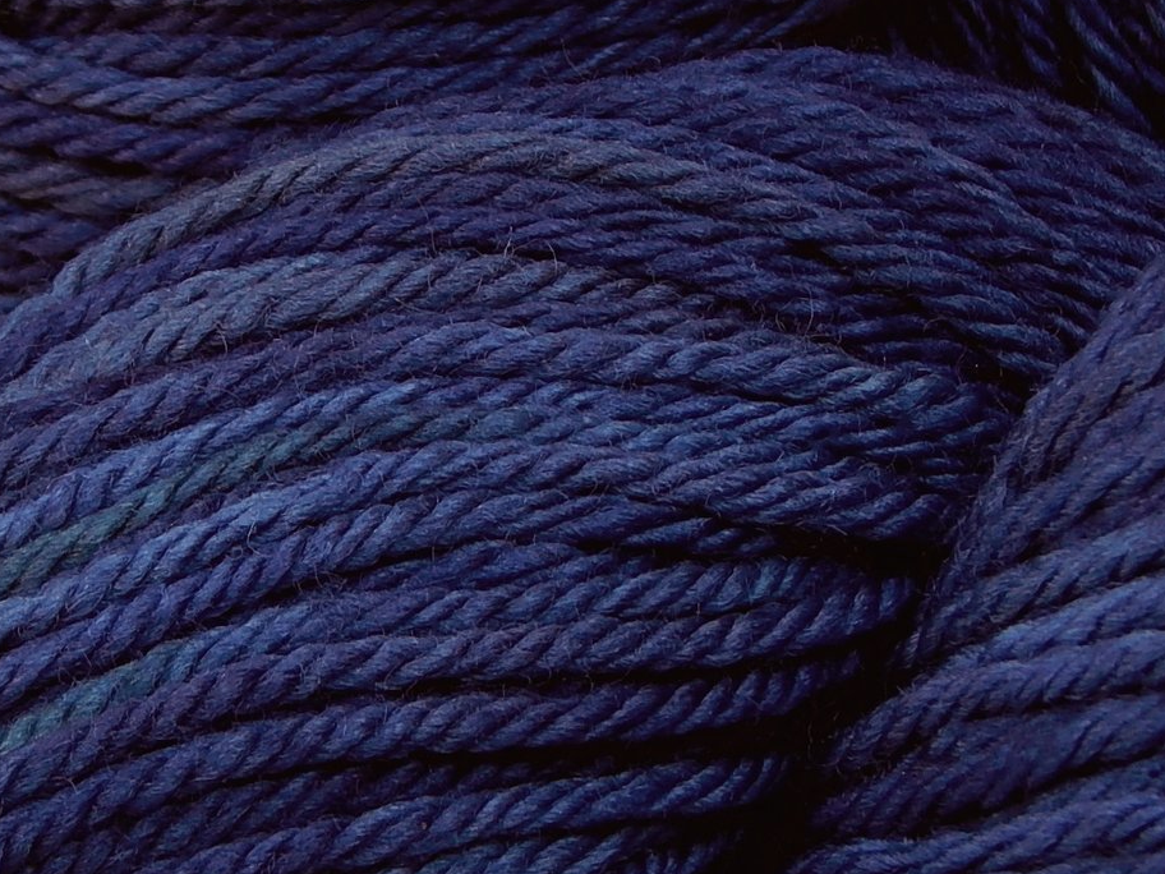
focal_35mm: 299
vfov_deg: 5.0
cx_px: 192
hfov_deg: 6.6
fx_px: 10063
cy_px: 578
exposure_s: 1/8
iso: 125
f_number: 4.9
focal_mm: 25.3
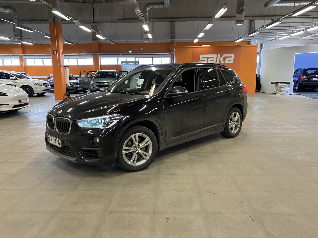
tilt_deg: -9.0
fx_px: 257
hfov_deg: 63.4
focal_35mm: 28
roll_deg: +0.0
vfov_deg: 49.7
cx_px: 159
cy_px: 119
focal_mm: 3.99
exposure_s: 1/50
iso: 125
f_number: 1.8
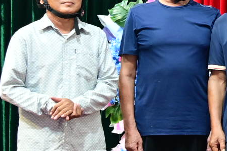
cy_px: -38
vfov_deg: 5.6
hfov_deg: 7.4
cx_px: 696
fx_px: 1533
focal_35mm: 243
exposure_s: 1/160
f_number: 4
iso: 1250
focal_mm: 36
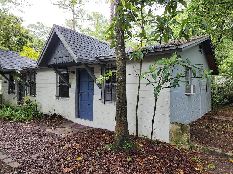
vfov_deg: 58.9
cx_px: 116
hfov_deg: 73.9
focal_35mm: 23
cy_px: 87
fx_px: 155
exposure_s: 1/60
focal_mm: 6.4
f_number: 1.8
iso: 25
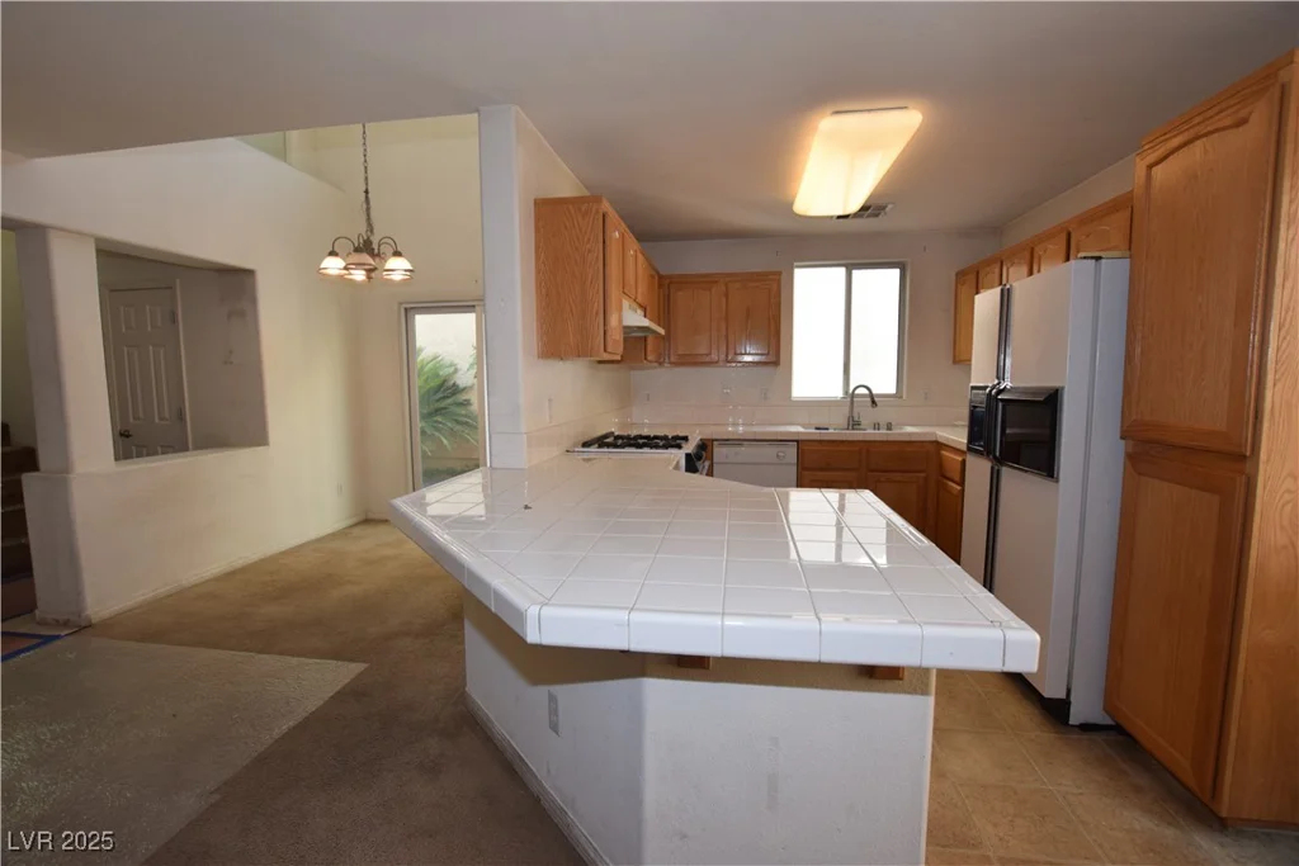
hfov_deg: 100.4
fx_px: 541
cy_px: 433
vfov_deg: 77.3
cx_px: 650
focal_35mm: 15
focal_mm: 10
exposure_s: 1/125
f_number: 5.6
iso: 640
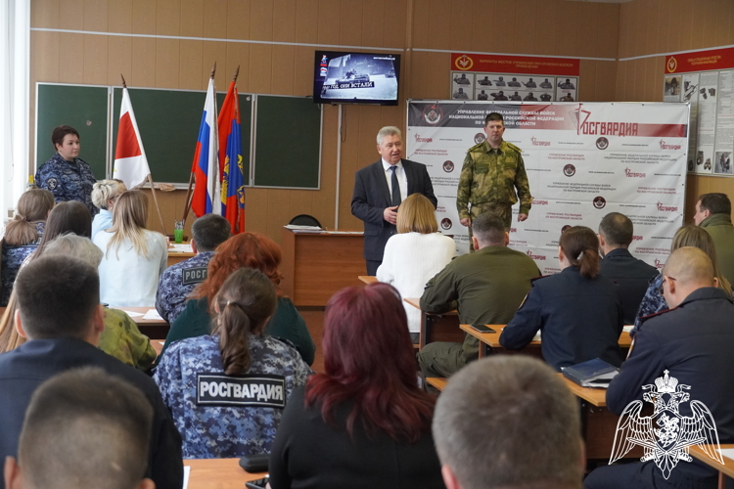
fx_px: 1223
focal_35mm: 60
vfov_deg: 22.6
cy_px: 244
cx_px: 367
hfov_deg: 33.4
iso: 3200
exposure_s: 1/160
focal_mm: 40
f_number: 5
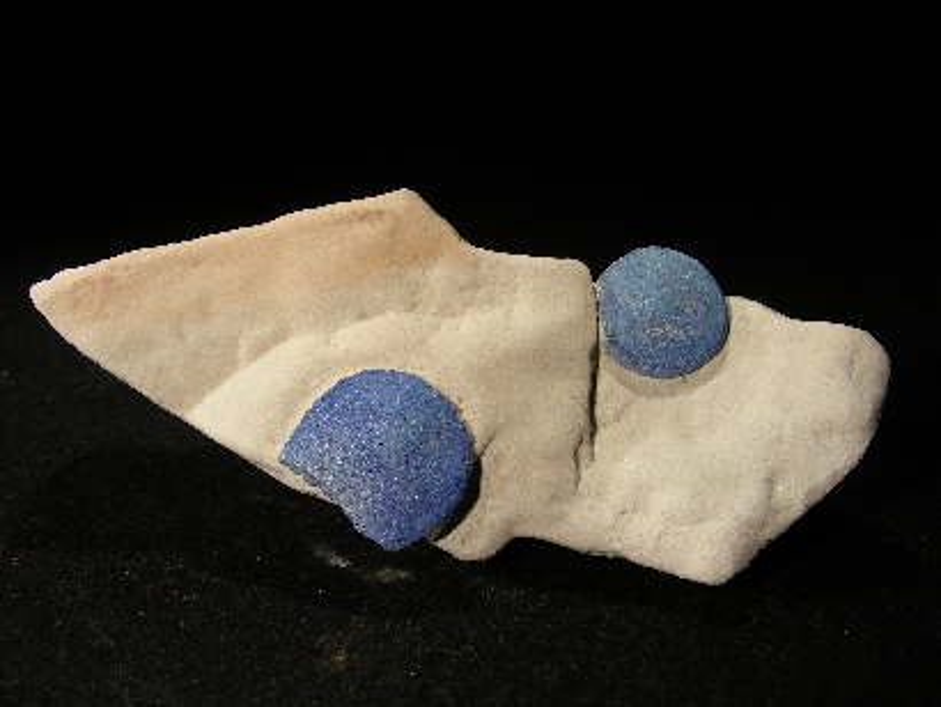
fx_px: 1034
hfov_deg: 49.0
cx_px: 470
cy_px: 354
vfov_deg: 37.8
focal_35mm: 38
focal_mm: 6.3
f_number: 3.5
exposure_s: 1/96.7
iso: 50
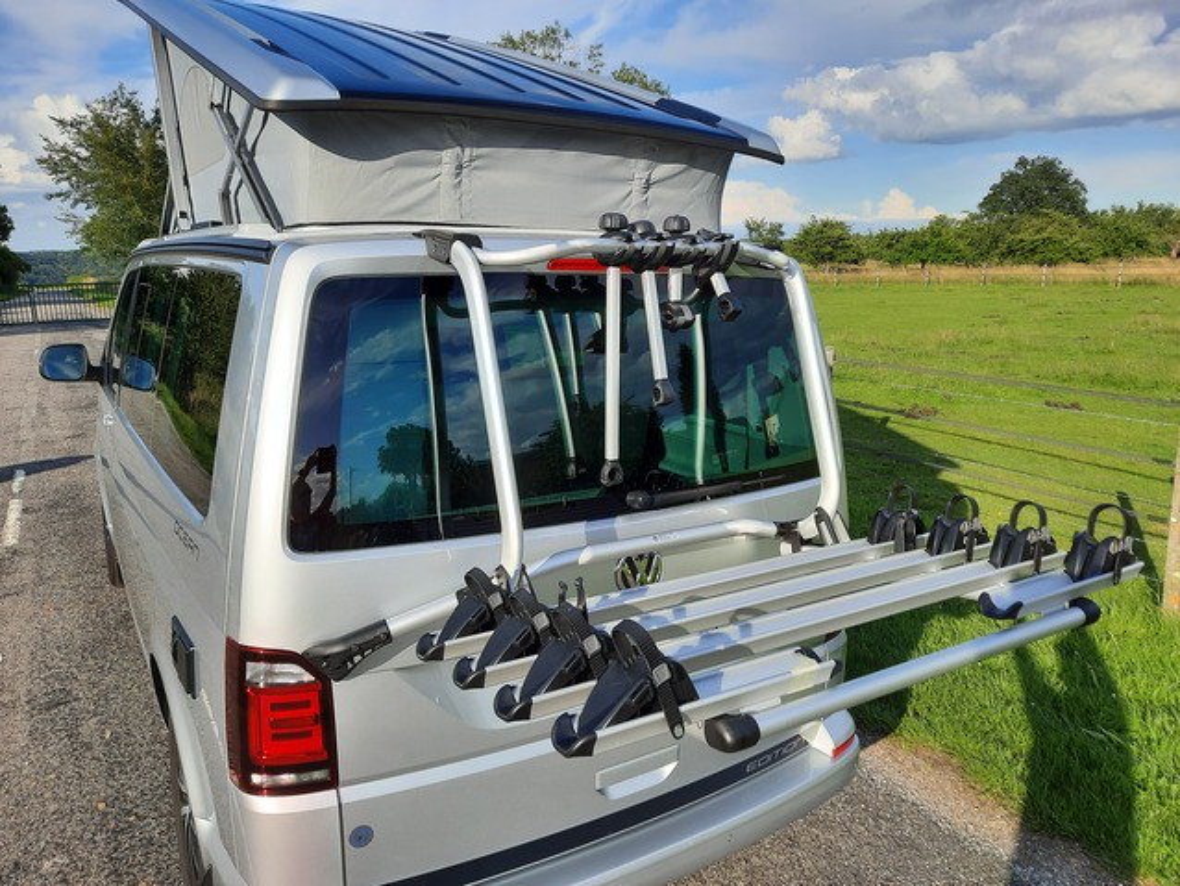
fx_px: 853
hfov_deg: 69.4
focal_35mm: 25
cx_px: 590
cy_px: 443
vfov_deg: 54.9
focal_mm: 4.6
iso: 32
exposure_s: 1/736
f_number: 2
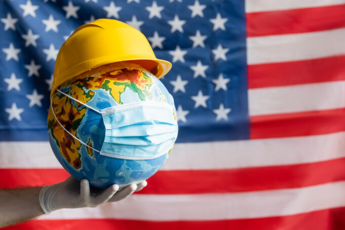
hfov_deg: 39.6
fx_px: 479
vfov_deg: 27.0
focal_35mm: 50
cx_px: 172
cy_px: 115
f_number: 3.2
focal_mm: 50
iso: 500
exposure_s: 1/160
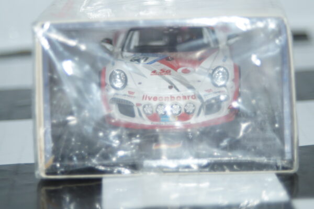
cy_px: 104
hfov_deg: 17.1
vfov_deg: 11.4
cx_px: 157
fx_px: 1047
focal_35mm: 120
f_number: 5.6
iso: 320
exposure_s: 1/60
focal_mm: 80
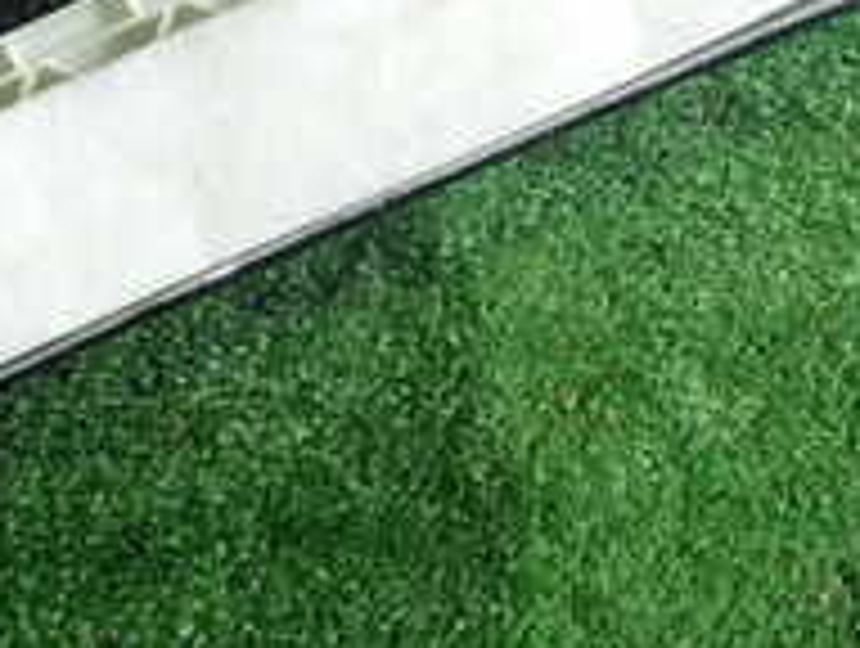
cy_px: -122
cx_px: 536
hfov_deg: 20.8
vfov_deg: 15.2
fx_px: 2340
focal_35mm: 94
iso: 200
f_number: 2.3
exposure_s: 1/60
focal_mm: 5.4
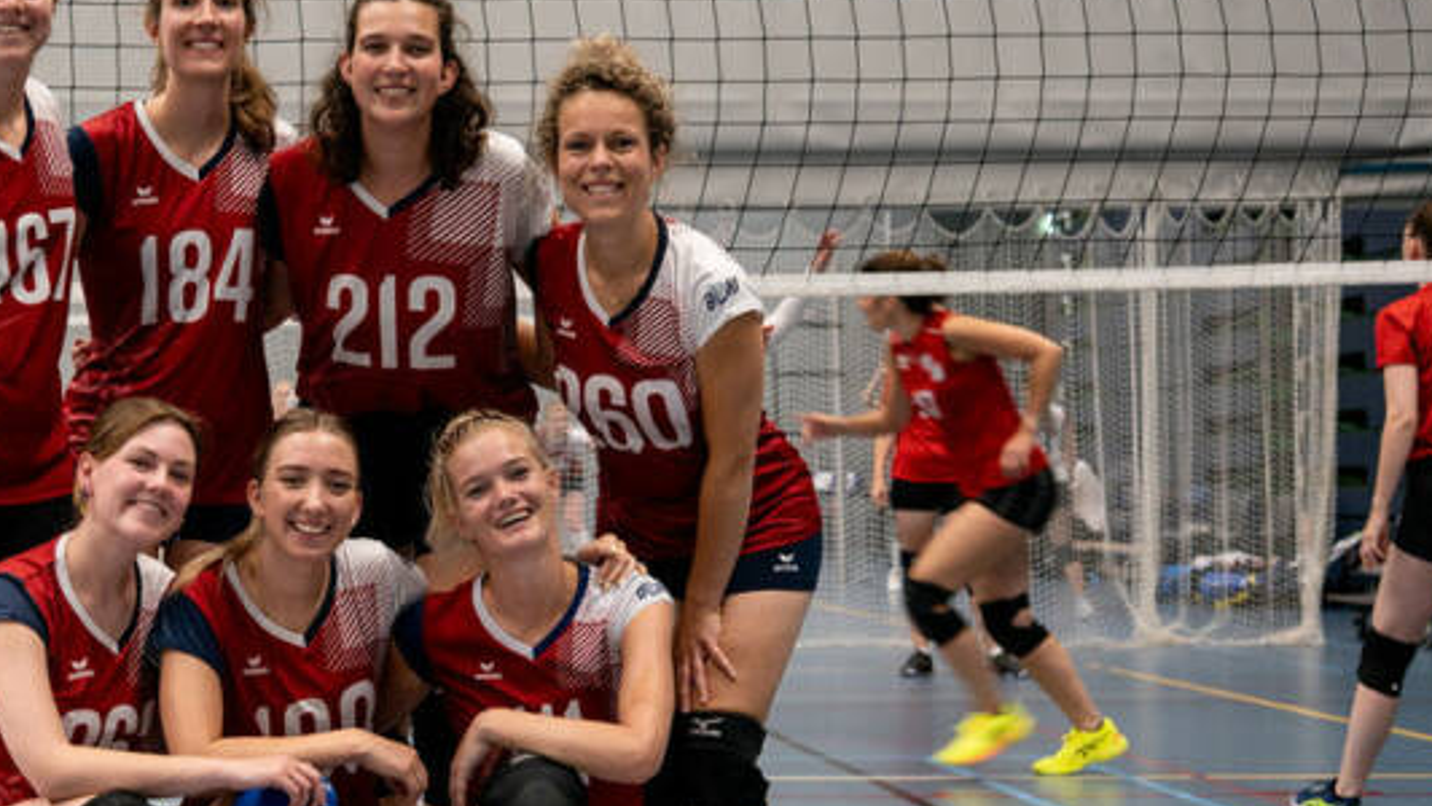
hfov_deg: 22.4
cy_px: 503
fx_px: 3570
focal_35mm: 94
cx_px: 280
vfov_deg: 12.9
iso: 250
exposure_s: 1/100
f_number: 4
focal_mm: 50
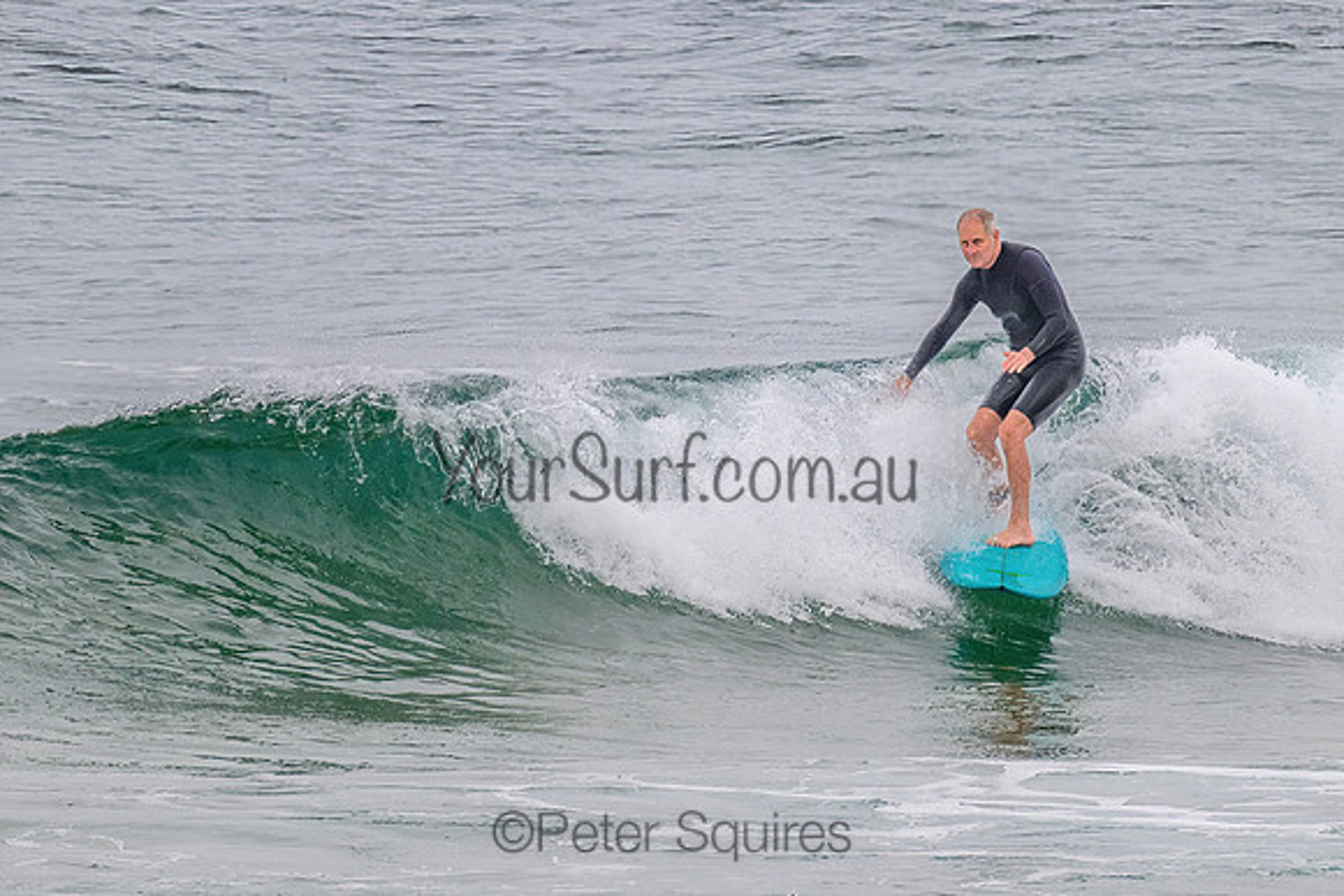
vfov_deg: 1.3
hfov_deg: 1.9
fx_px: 40990
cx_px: 855
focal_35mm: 1098
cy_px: 337
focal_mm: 800
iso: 1000
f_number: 11
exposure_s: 1/2000
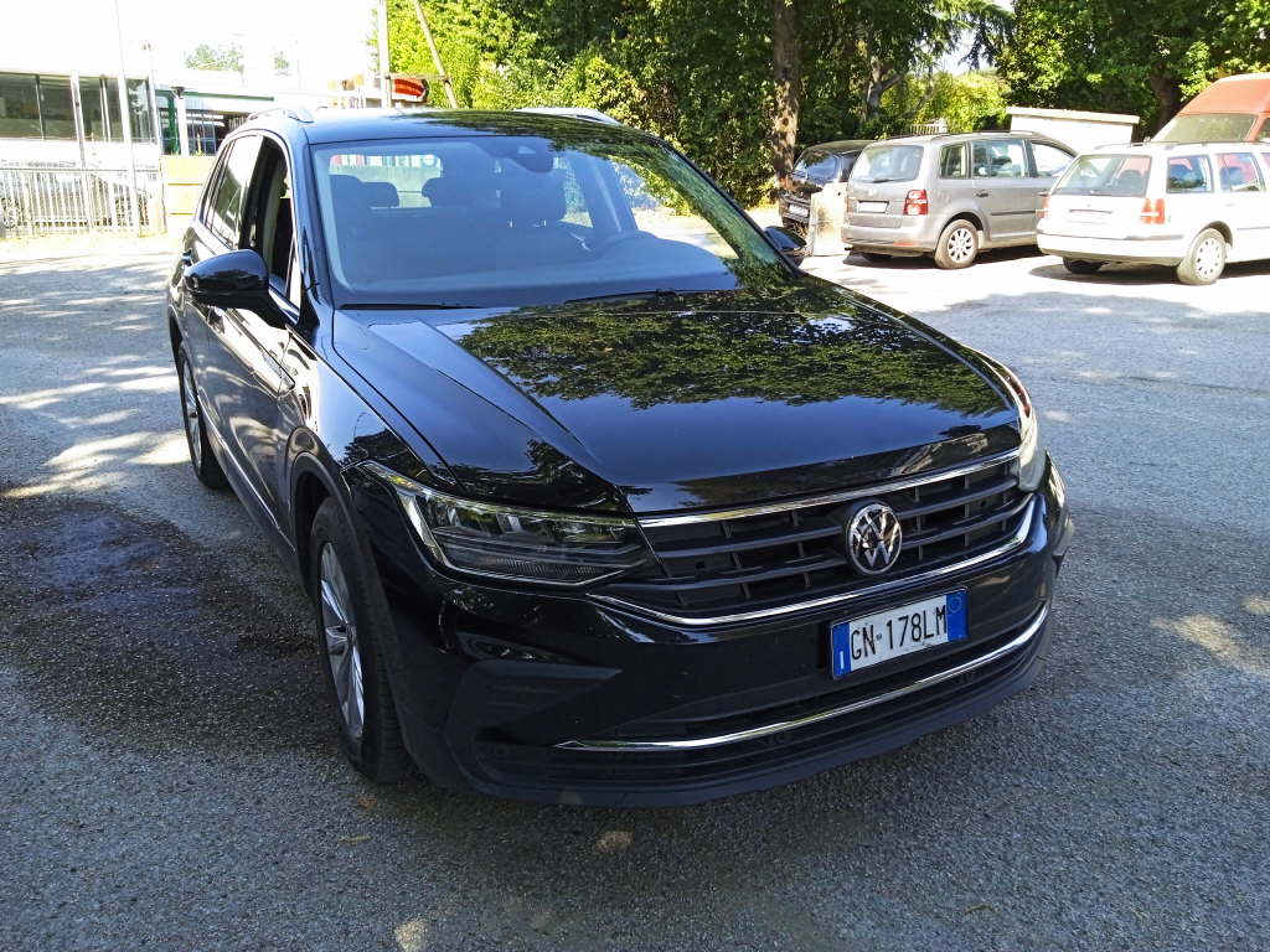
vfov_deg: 49.7
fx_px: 1027
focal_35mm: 28
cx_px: 635
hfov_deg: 63.4
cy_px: 476
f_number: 2.2
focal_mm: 3.43
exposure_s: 1/227
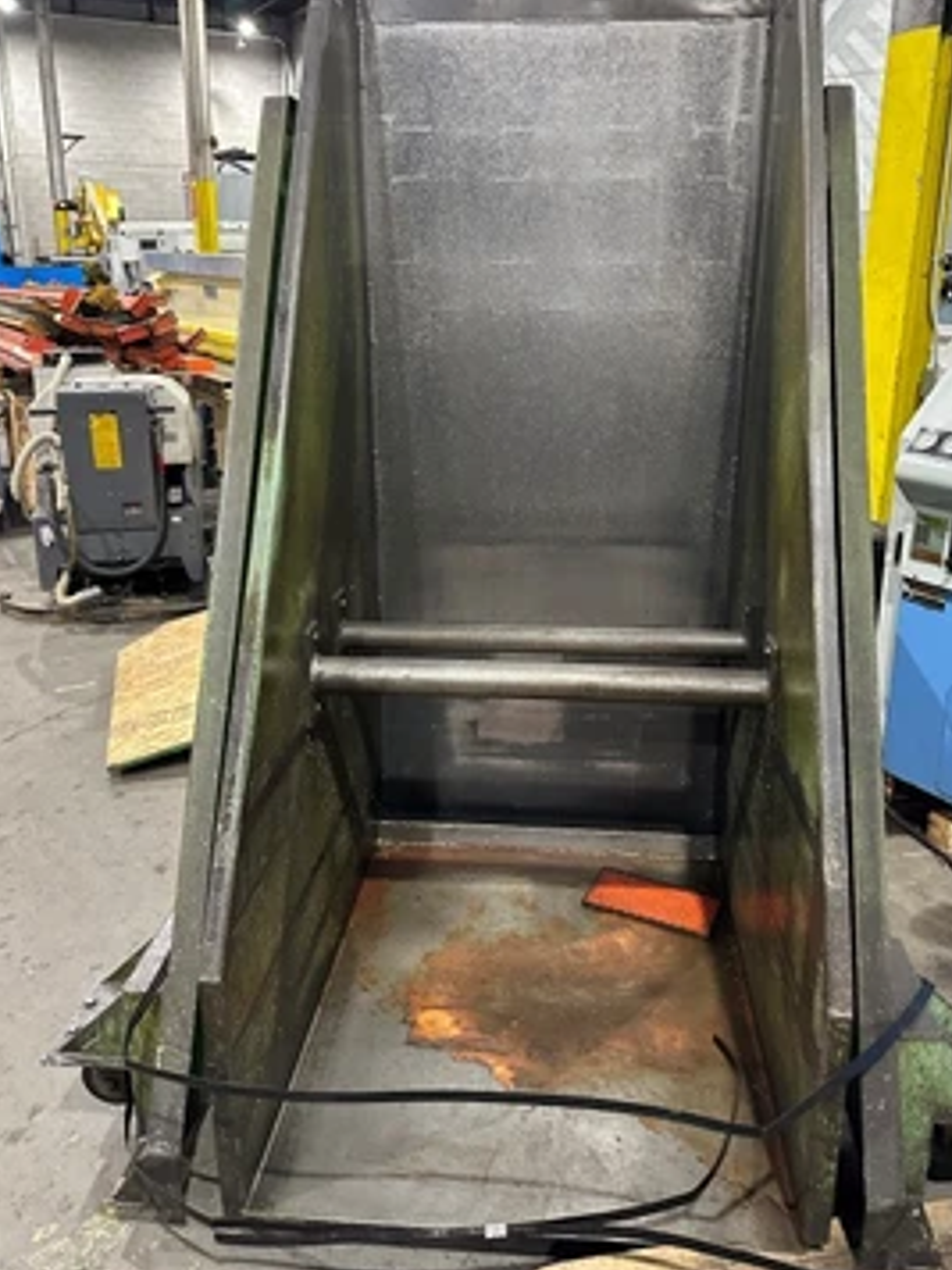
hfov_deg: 51.3
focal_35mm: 27
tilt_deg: -10.4
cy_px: 567
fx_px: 990
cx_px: 517
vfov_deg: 65.2
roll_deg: -1.3
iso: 640
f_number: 1.78
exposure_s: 1/60
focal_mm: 6.86
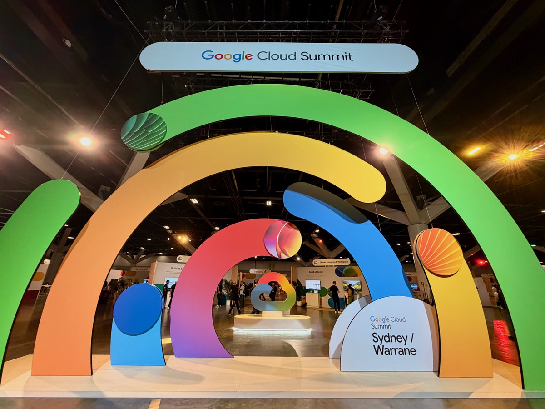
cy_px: 204
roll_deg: +0.0
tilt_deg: +20.7
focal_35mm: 14
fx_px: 220
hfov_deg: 102.1
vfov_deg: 85.7
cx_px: 272
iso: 320
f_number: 2.2
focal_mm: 2.22
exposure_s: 1/107
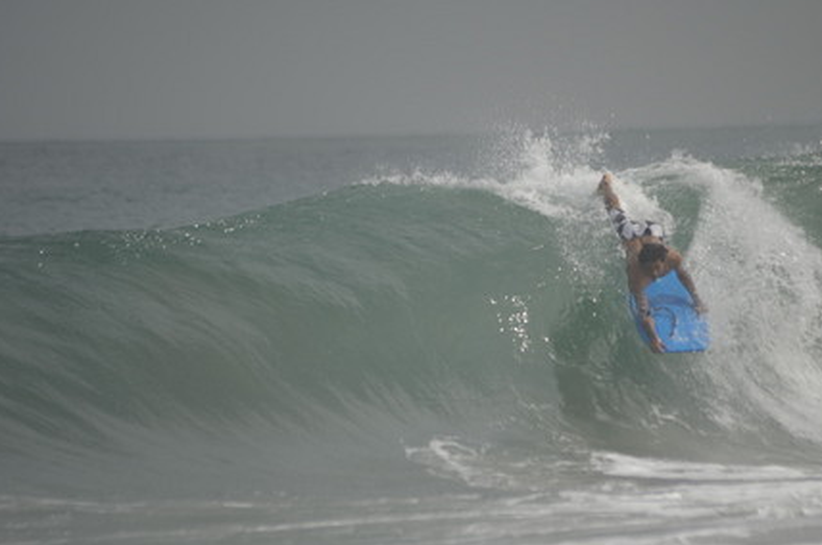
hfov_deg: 5.4
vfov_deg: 3.6
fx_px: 8778
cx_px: 518
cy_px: 304
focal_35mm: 385
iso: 320
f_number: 5.6
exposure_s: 1/2500
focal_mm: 300
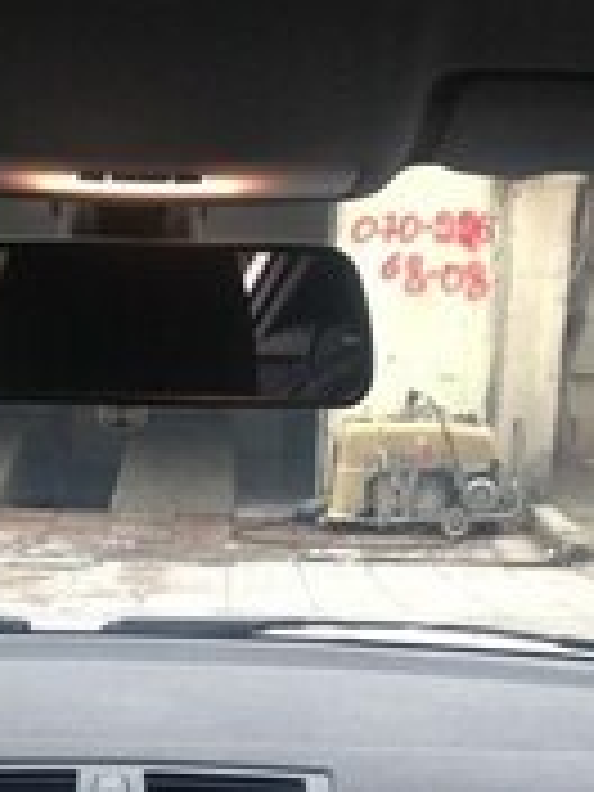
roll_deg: -2.2
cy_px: 891
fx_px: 2128
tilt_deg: -10.0
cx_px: 117
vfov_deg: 20.1
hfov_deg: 15.8
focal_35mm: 93
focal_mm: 4.12
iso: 125
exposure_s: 1/120
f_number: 2.4
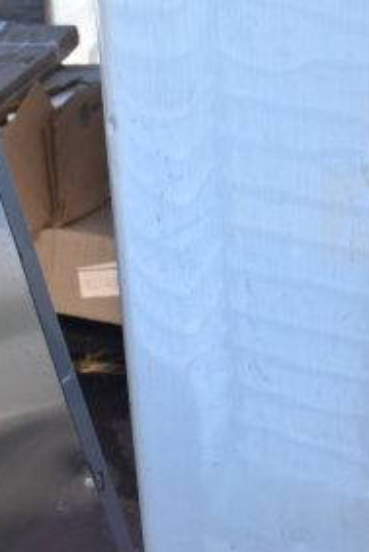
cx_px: 539
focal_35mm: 97
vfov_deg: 20.8
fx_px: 1489
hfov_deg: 13.4
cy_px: 112
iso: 200
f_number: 7.1
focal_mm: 20
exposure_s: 1/200
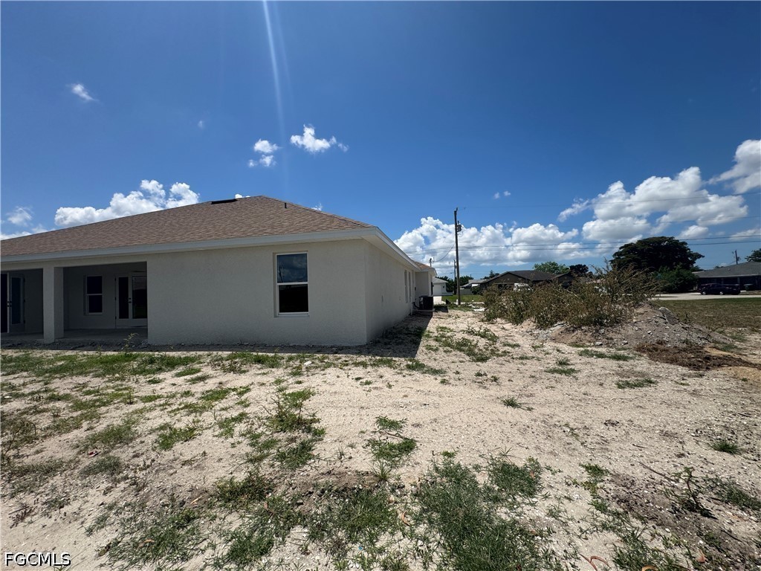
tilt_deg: +3.6
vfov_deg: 85.7
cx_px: 380
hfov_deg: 102.1
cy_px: 286
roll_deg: -0.7
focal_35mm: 14
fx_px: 308
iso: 50
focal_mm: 2.22
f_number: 2.2
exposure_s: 1/3906
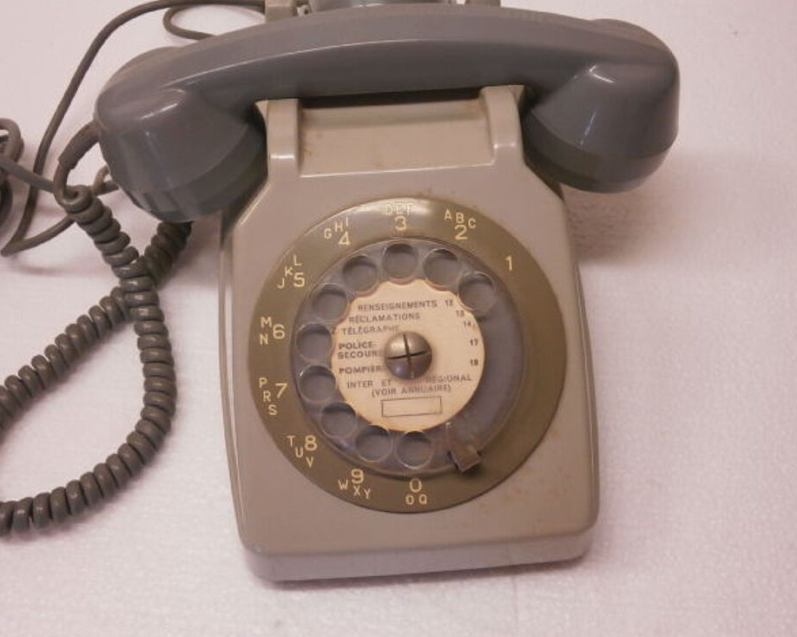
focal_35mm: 50
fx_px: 1179
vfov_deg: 30.2
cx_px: 412
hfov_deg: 37.3
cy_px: 324
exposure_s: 1/40
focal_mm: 8.3
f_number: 3.4
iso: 160
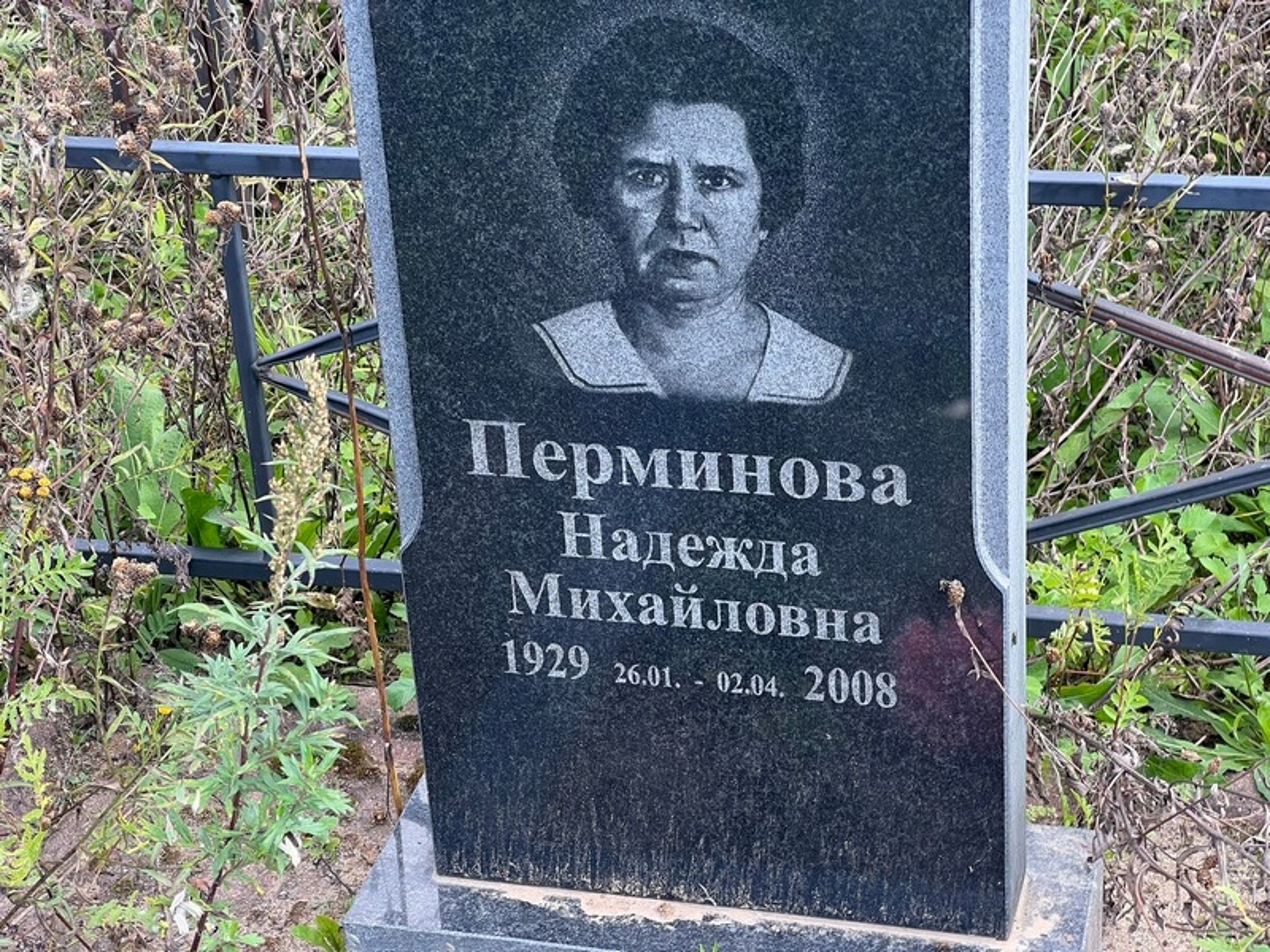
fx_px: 2825
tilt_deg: -28.1
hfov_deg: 25.3
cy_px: 476
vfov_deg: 19.1
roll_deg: +5.7
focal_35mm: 77
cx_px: 635
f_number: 2.8
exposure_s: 1/99
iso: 50
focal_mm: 9
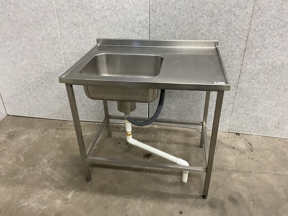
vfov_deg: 48.2
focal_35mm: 29
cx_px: 144
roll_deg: -0.7
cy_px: 108
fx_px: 241
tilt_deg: -29.3
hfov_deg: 61.7
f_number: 1.8
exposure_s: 1/60
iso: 160
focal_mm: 3
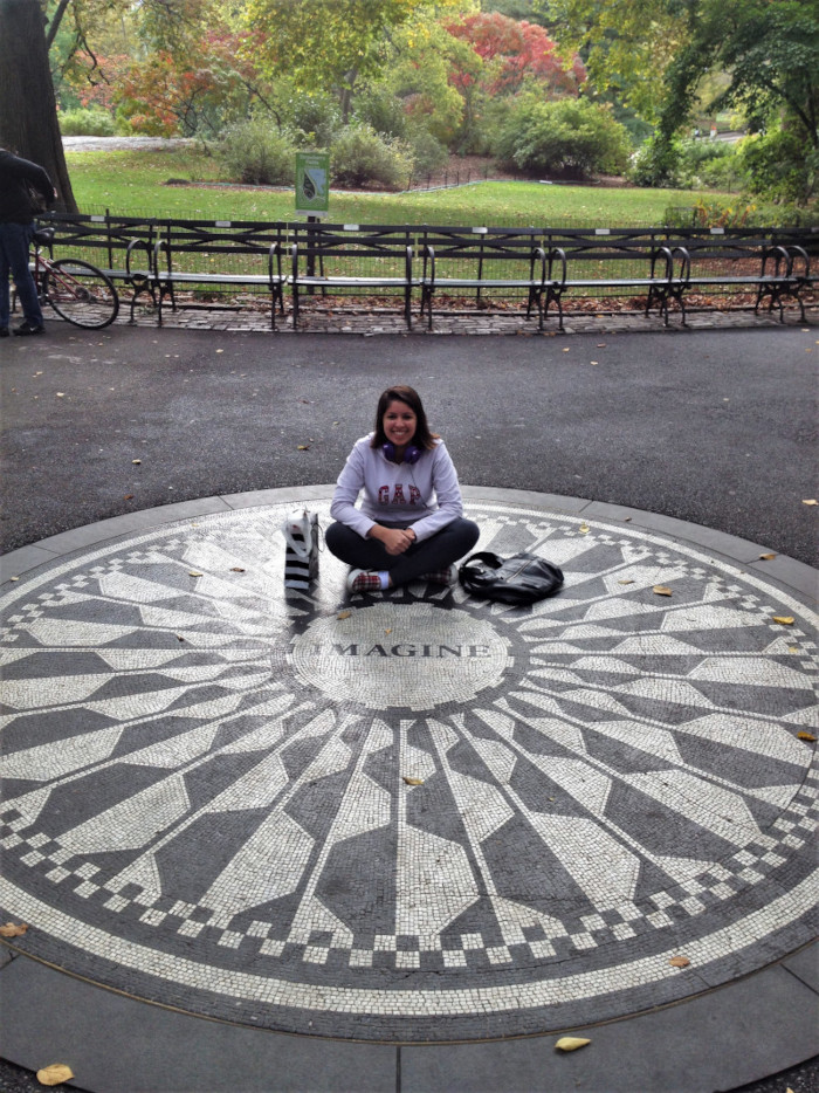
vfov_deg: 52.6
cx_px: 410
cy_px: 546
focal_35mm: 35
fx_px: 1105
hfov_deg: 40.7
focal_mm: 4.28
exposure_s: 1/240
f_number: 2.4
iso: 50
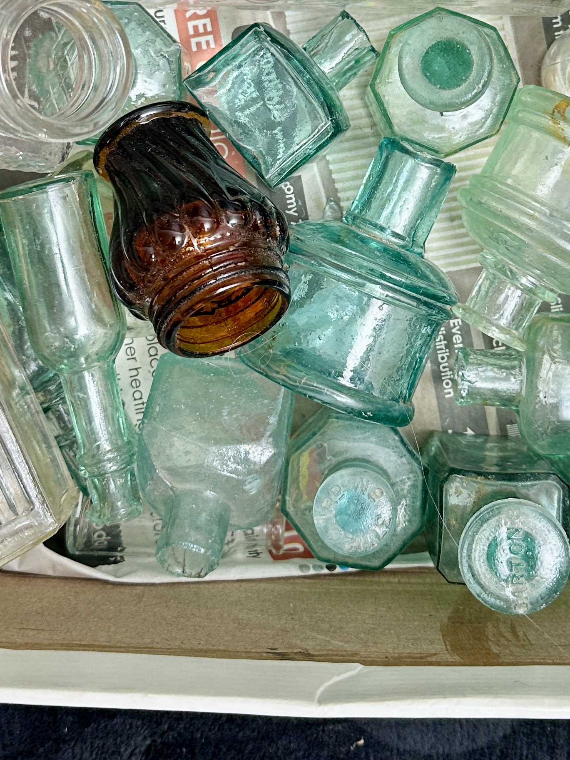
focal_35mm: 53
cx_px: 348
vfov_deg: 35.3
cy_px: 176
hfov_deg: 27.4
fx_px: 1164
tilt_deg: -89.3
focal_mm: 6.86
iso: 125
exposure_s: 1/50
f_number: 1.78
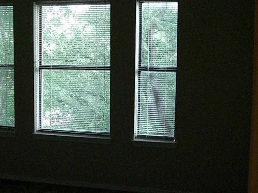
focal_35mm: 63
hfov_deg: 30.6
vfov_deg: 23.3
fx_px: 470
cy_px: 103
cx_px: 104
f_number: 3
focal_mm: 7.6
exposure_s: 1/125
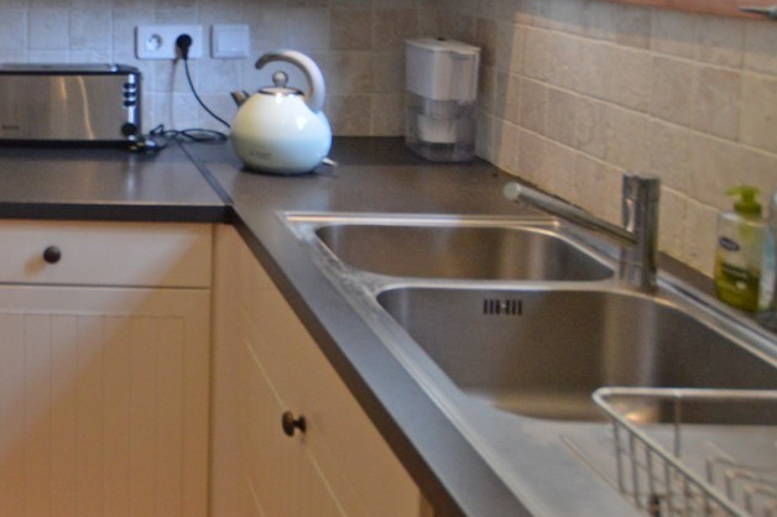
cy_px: -7
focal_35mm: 43
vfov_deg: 29.0
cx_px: -115
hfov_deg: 36.8
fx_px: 928
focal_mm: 10
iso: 560
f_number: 3.5
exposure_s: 1/60
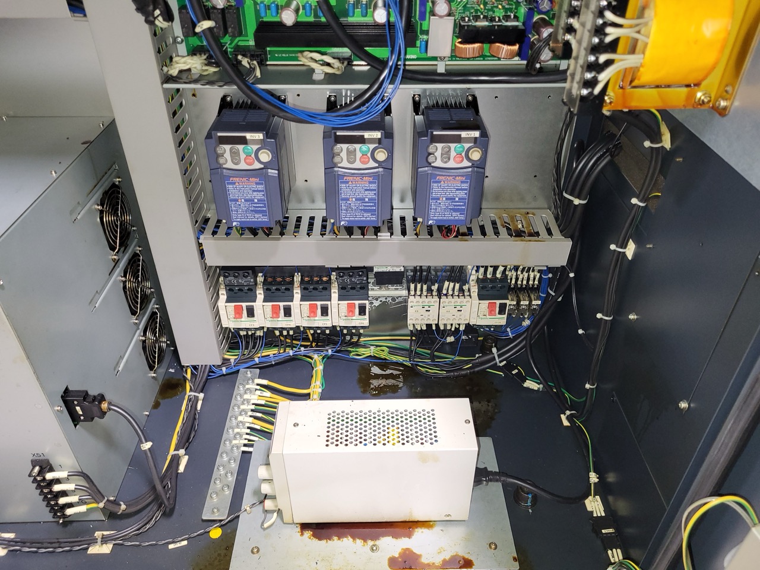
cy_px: 285
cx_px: 380
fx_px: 571
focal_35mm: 26
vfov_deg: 53.1
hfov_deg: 67.3
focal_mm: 5.4
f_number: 1.8
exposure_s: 1/24
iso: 100
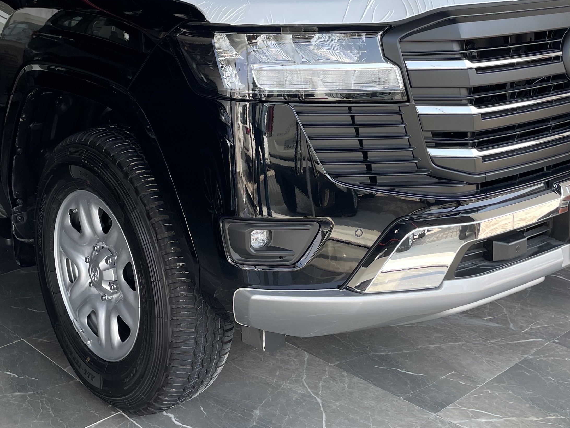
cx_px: 234
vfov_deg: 29.6
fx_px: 790
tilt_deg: -9.3
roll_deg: +2.0
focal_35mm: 48
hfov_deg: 39.5
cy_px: 91
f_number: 1.6
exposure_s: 1/275
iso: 32
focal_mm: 4.2
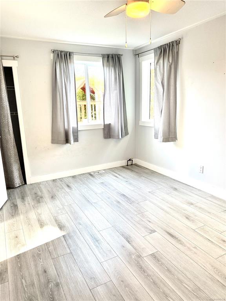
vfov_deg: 71.6
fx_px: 209
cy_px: 150
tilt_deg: -12.2
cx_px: 113
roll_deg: +1.4
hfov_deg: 56.8
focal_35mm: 24
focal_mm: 6.76
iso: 200
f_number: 1.78
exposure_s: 1/240
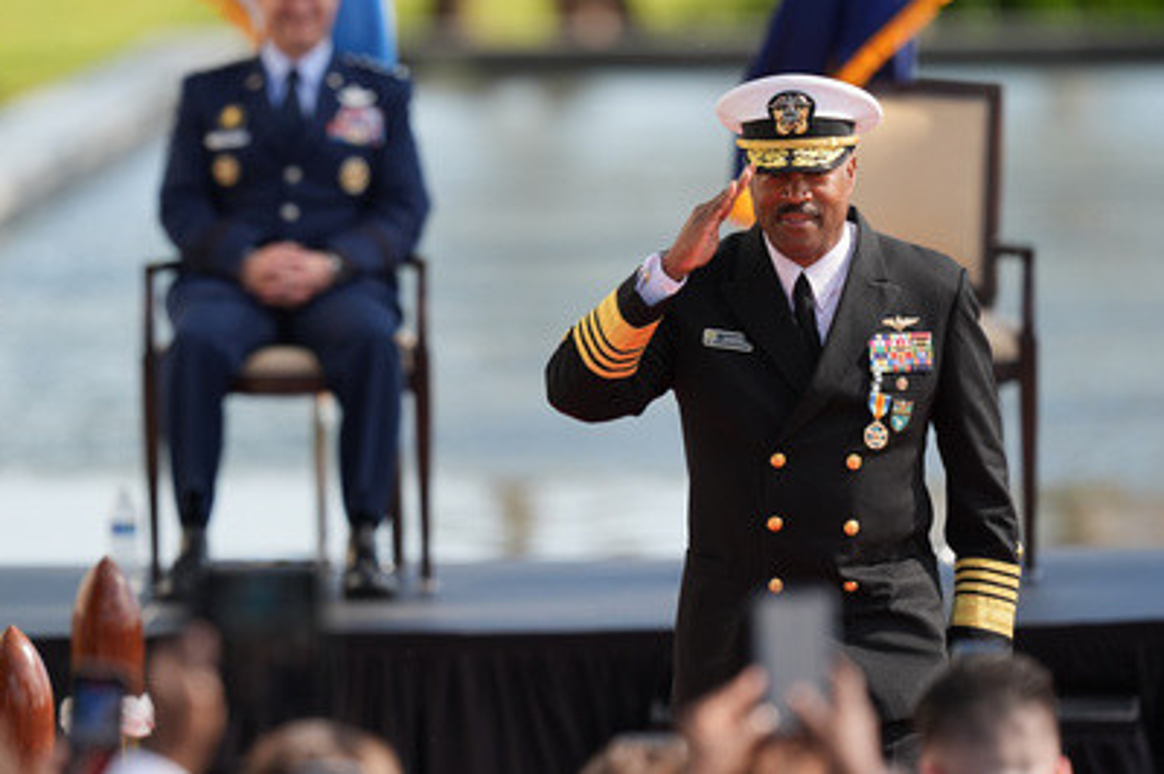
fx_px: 16541
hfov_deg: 4.0
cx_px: 422
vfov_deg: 2.7
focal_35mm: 512
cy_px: 354
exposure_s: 1/2500
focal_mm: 400
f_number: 3.5
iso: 400
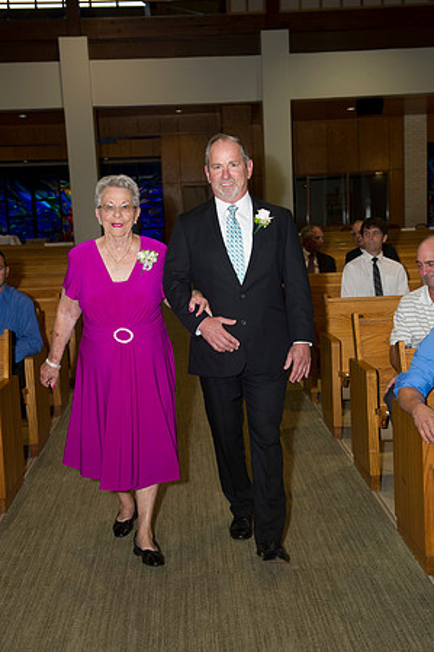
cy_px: 326
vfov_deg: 43.6
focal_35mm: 45
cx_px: 217
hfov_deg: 29.8
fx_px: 816
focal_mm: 45
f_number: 5.6
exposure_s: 1/100
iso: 1600
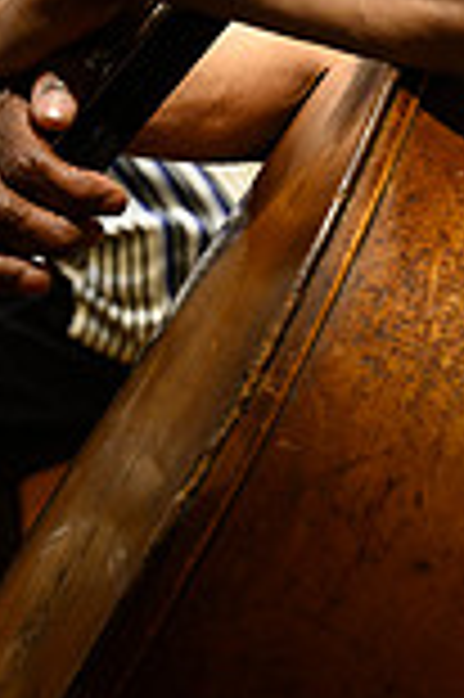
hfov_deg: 8.3
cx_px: 417
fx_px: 3197
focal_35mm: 165
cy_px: -297
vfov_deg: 12.0
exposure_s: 1/100
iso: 1600
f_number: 5
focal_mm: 57
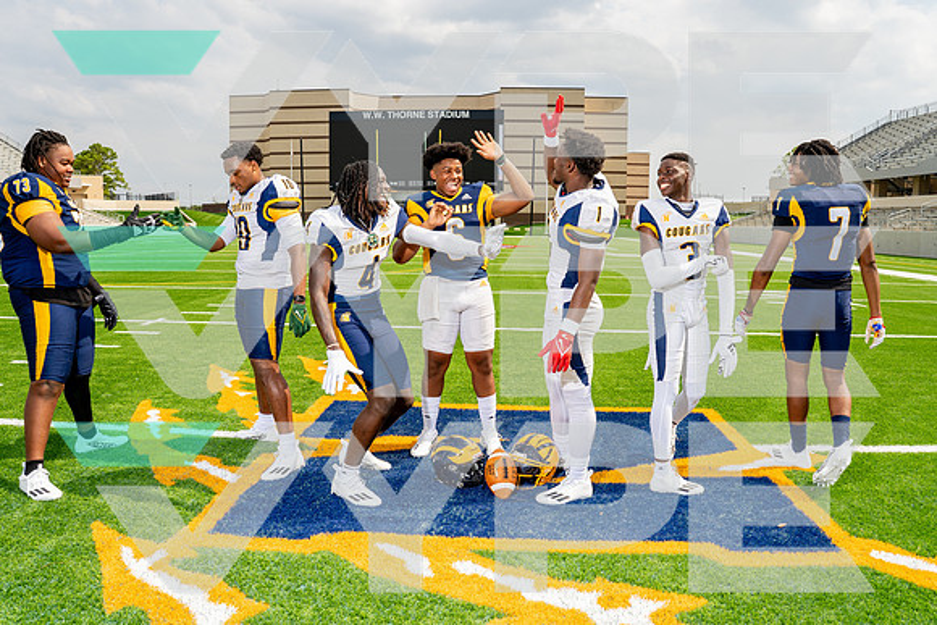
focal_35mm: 26
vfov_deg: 50.2
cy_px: 312
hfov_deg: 70.2
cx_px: 468
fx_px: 667
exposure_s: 1/250
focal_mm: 24
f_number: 8
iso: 100
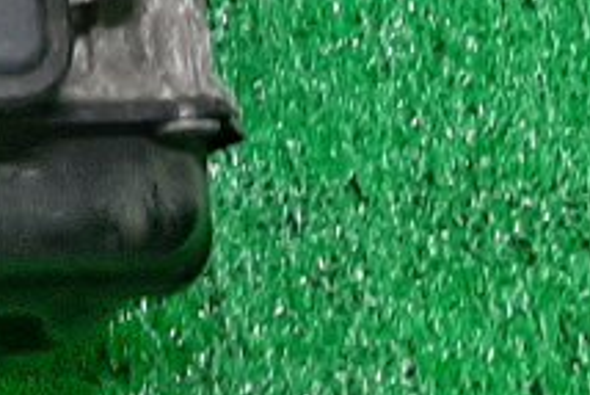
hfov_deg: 10.5
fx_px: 2985
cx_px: -521
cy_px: -378
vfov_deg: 7.3
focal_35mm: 182
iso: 91
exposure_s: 1/50
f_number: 1.7
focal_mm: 3.93
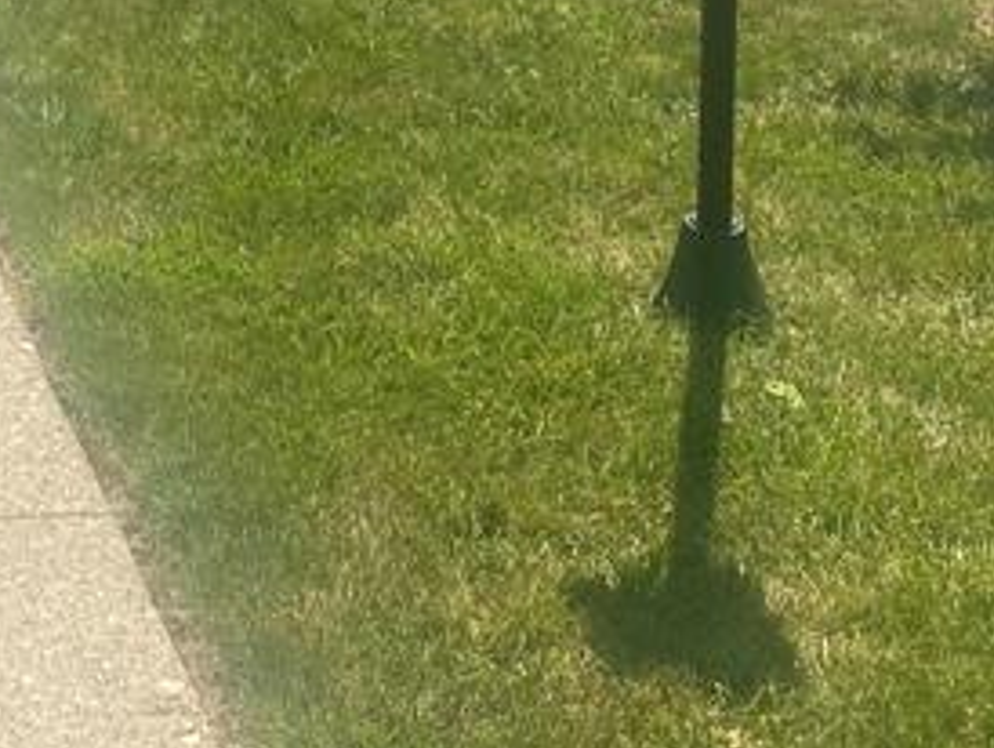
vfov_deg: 13.7
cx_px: -395
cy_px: -570
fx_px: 2788
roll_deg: +1.3
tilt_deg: -3.7
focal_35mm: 97
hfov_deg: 18.4
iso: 32
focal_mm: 4.25
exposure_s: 1/2315
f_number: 1.8
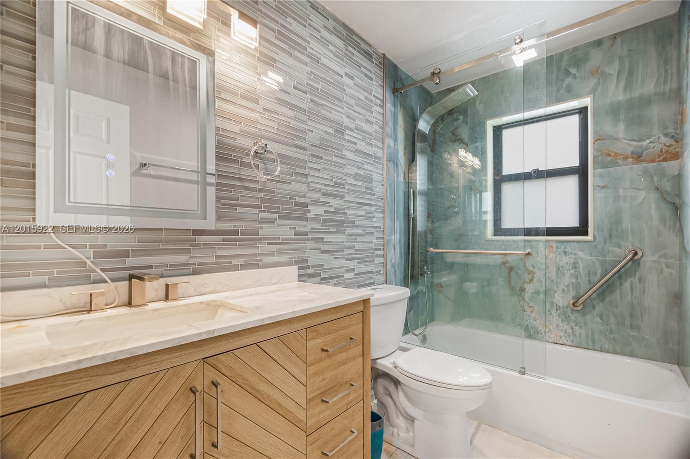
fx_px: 287
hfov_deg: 100.4
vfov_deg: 77.3
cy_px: 230
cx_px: 345
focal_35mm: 15
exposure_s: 1/25
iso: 800
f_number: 7.1
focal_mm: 10
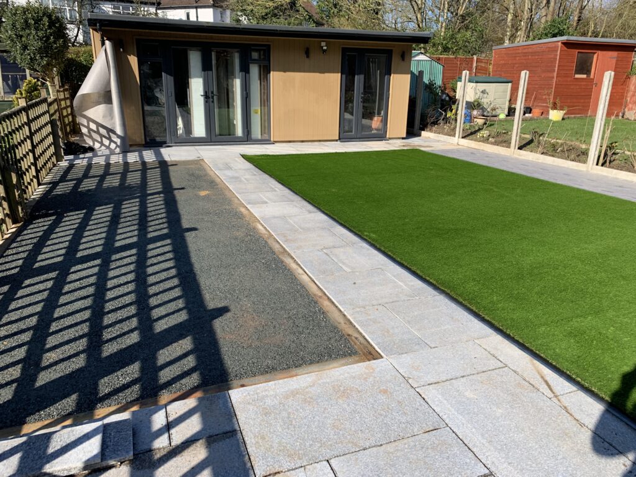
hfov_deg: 67.3
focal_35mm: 26
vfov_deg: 53.1
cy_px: 238
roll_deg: -2.7
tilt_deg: -17.0
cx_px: 318
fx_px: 478
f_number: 1.8
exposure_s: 1/1447
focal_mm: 4.25
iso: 25
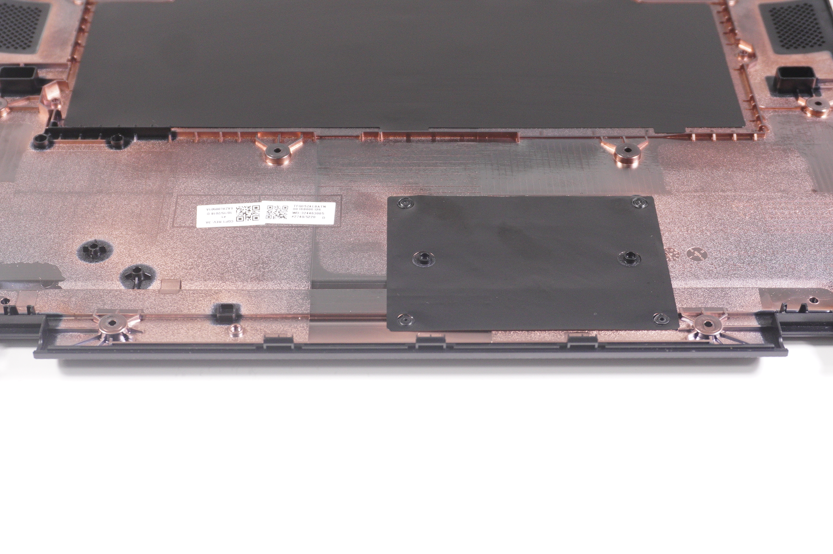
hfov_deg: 34.0
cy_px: 254
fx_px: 1364
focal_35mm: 59
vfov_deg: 23.0
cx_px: 412
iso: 640
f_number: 5.6
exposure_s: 1/125
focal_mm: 28
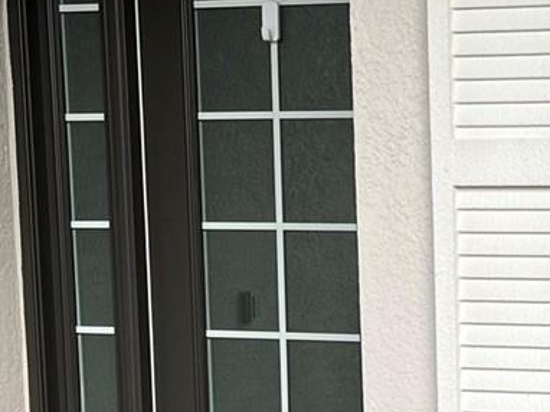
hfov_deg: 16.8
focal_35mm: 109
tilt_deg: -7.8
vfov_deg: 13.3
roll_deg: -0.6
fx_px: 1731
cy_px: 455
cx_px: 749
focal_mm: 5.1
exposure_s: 1/527
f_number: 1.6
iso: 50
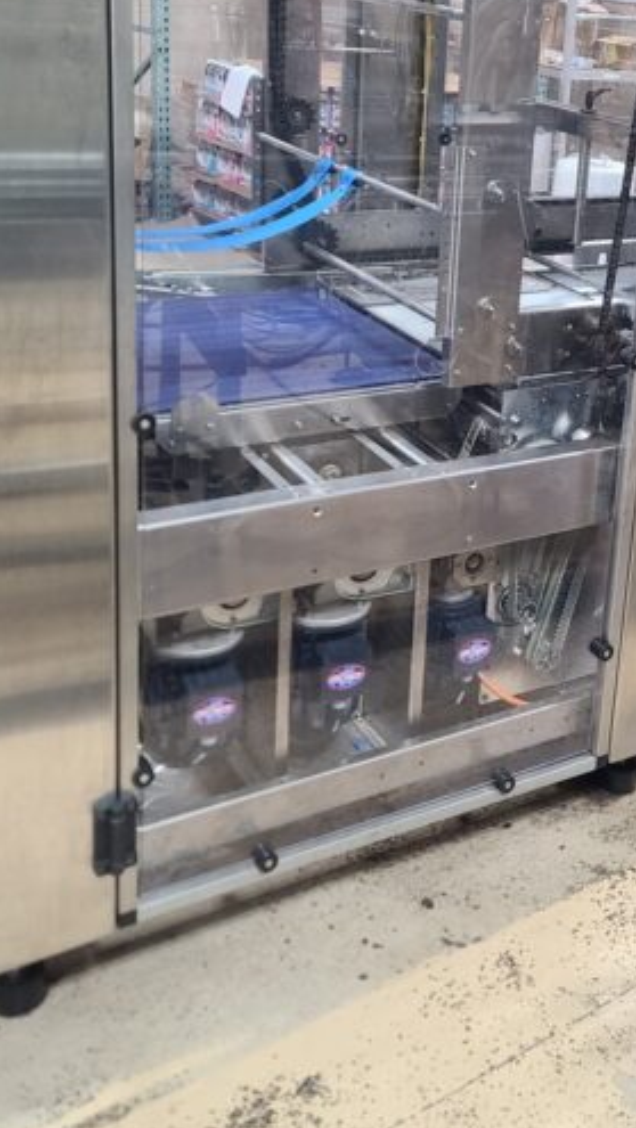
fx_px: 1317
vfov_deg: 45.5
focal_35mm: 44
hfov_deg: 26.1
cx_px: 600
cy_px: 349
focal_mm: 7
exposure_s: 1/40
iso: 200
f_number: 1.8
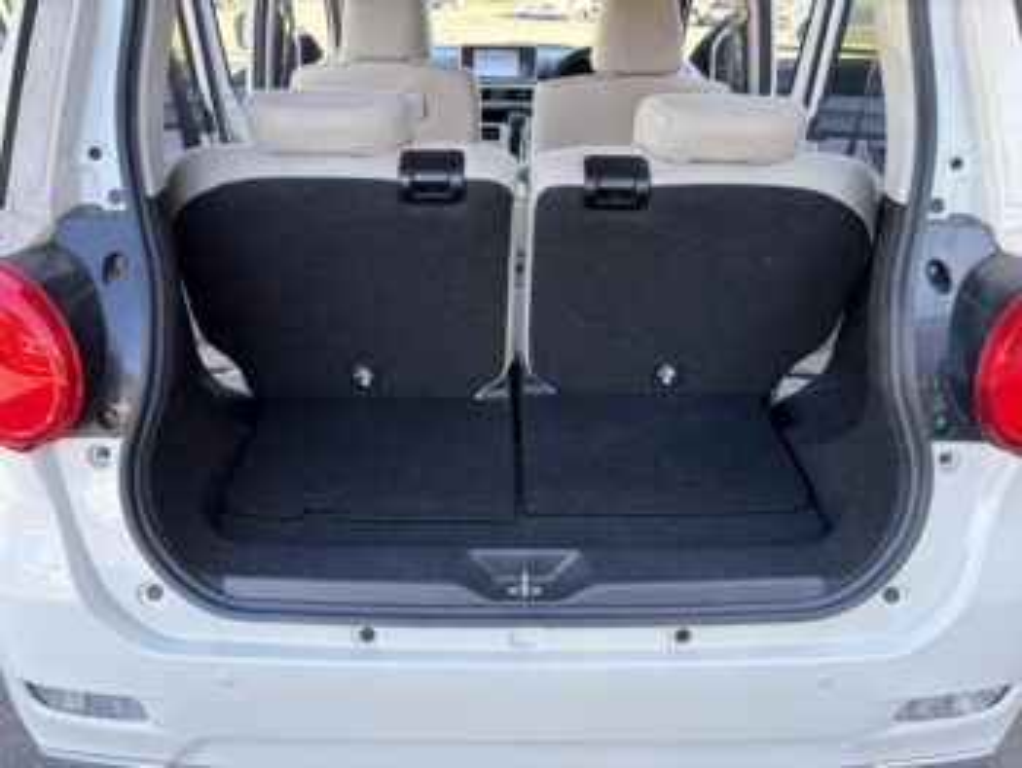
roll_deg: +0.7
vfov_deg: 53.1
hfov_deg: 67.3
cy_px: 384
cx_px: 511
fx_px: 768
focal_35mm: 26
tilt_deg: -24.0
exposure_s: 1/168
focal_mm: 5.96
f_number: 1.6
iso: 50
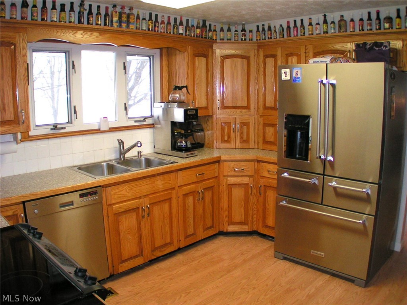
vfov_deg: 37.7
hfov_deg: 49.0
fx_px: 447
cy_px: 152
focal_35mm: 38
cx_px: 204
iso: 125
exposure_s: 1/40
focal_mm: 5.8
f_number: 2.8
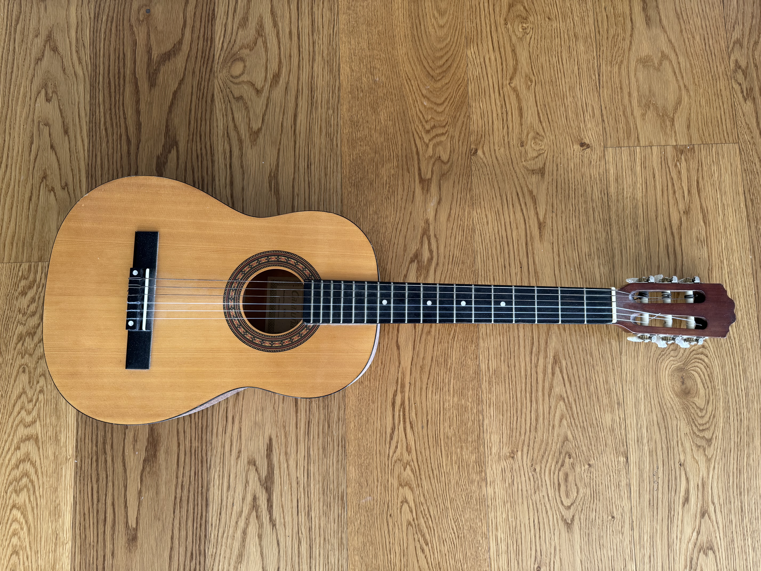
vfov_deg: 56.8
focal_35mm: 24
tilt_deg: -83.8
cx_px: 380
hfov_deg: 71.6
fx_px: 528
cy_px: 286
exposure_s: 1/121
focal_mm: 6.76
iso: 160
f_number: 1.78
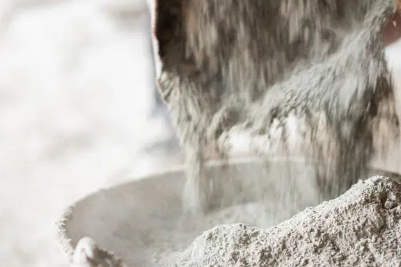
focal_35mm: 84
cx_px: 230
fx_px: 936
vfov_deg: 16.2
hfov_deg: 24.2
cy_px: 160
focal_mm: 55
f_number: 2.2
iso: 100
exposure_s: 1/100
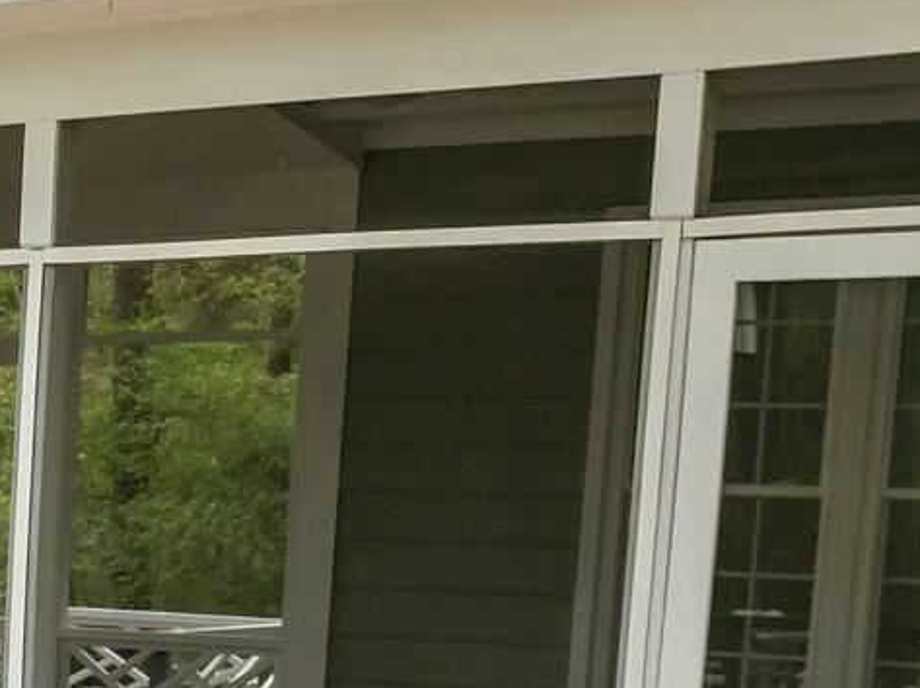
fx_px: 2762
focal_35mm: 104
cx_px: -613
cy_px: 967
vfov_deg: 13.5
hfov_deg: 16.5
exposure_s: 1/500
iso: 230
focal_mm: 12.29
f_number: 2.8
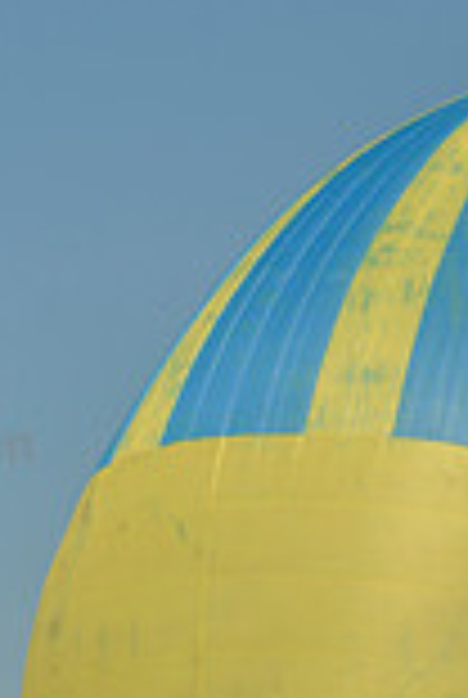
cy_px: 1099
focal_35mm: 373
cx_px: 268
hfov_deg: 3.7
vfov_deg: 5.5
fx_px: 7241
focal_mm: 100
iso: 200
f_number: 8
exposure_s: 1/500
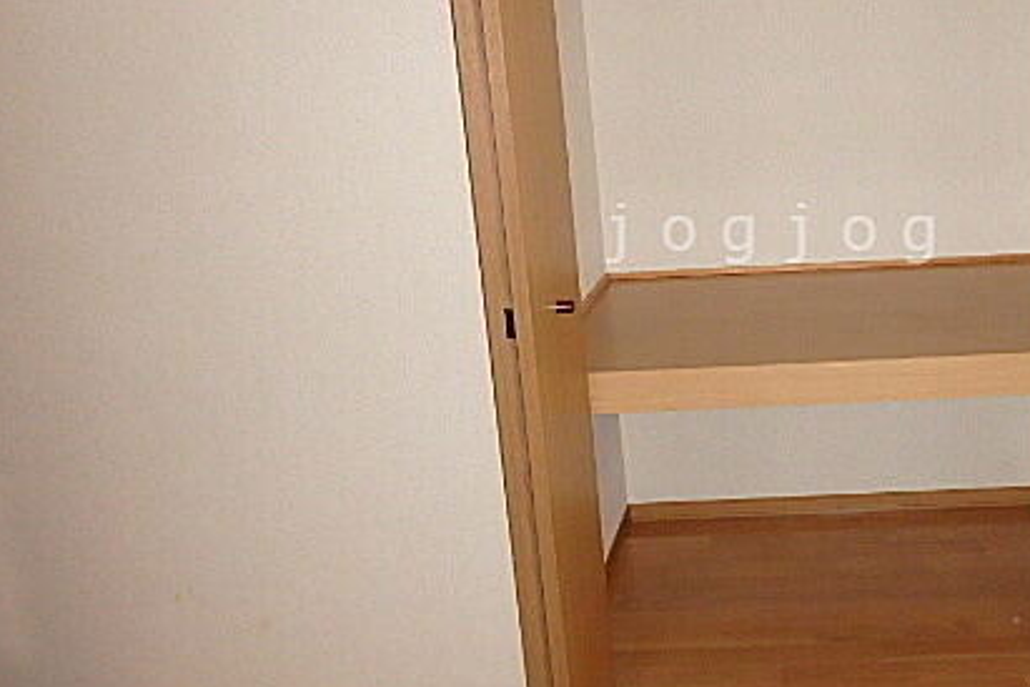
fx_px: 973
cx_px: 777
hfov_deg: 53.2
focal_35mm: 34
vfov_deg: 38.5
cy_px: 233
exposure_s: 1/30
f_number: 3.5
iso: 400
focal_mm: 3.7
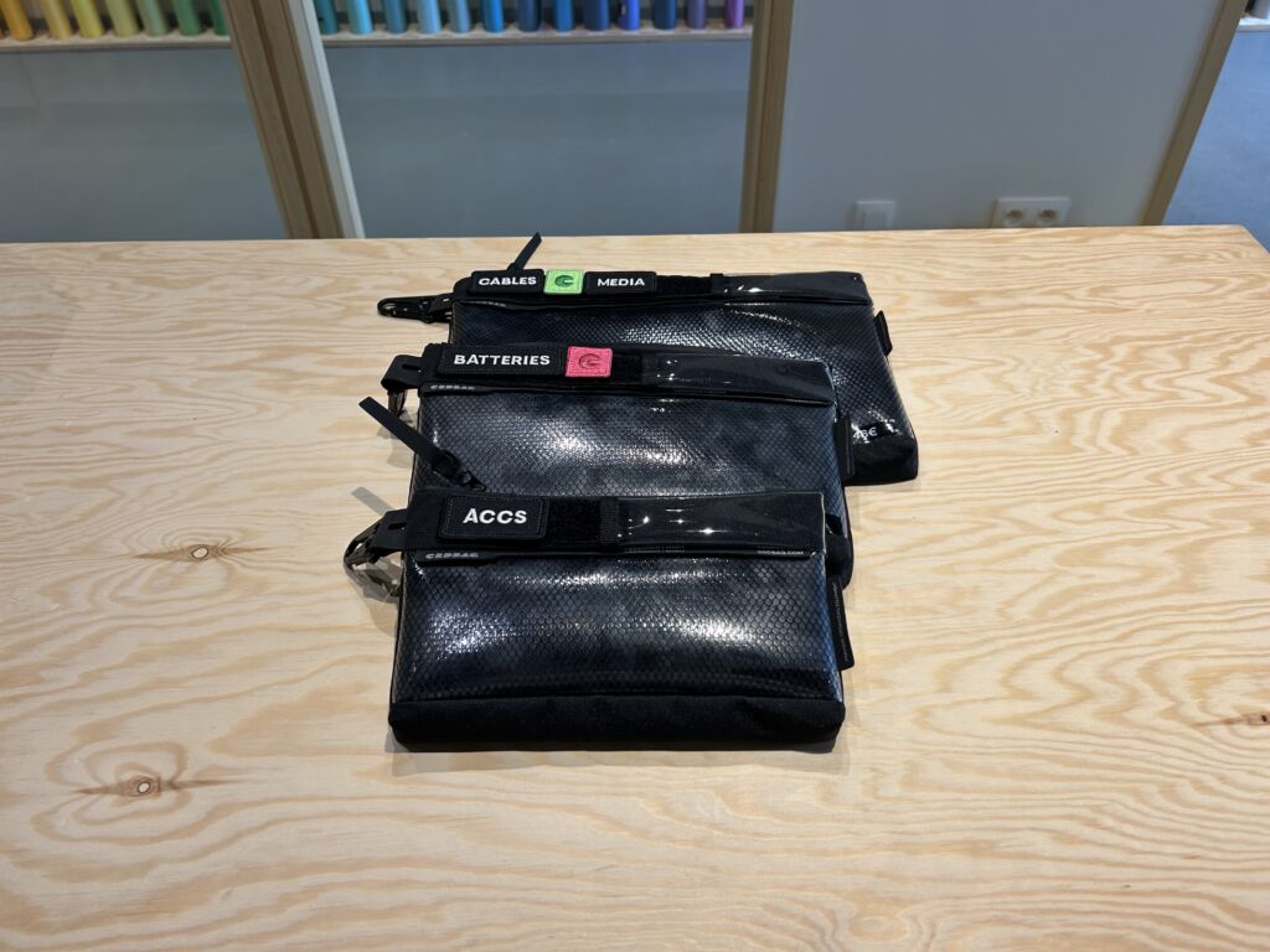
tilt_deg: -42.8
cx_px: 635
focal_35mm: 26
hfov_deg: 67.3
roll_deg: +1.6
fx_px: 954
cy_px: 476
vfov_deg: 53.1
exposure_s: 1/50
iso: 80
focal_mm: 5.7
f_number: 1.5
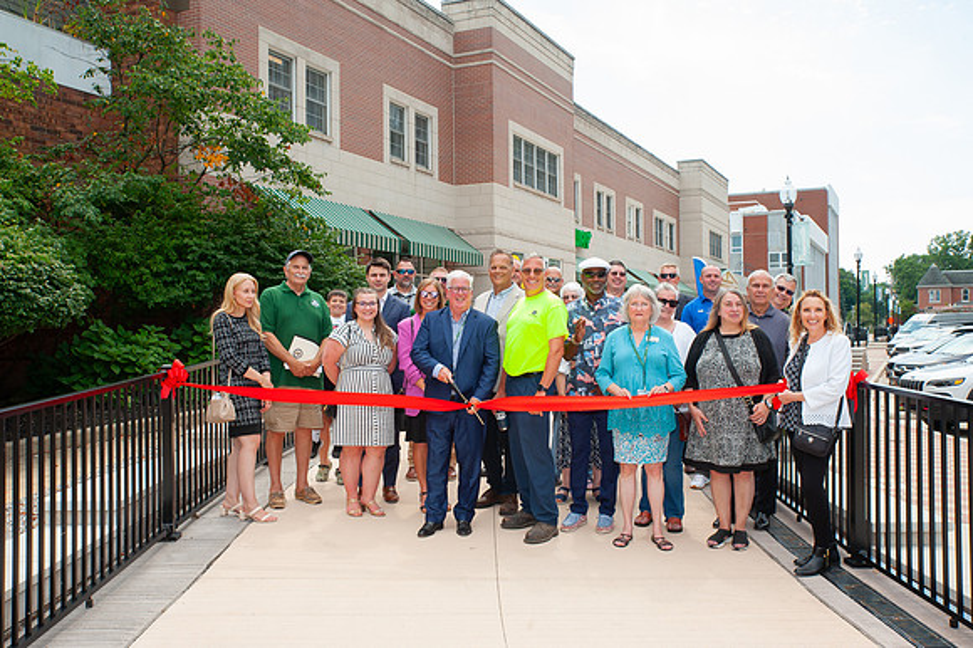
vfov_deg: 37.8
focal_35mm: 35
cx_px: 486
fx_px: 945
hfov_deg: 54.5
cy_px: 324
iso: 400
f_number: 13
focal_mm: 35
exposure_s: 1/200
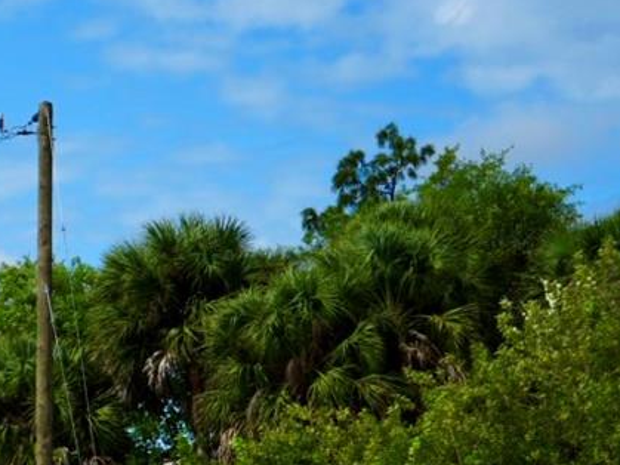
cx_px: -516
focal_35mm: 147
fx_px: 2632
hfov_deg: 12.3
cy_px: 525
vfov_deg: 10.0
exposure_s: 1/1000
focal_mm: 40
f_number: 5
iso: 100
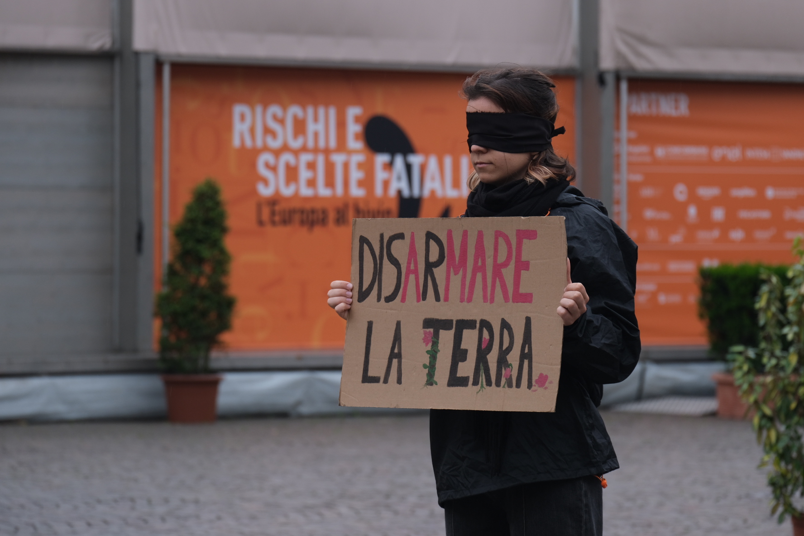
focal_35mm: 181
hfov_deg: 11.4
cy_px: 268
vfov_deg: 7.6
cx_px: 402
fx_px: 4042
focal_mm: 120.6
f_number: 5.8
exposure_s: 1/170
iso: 320
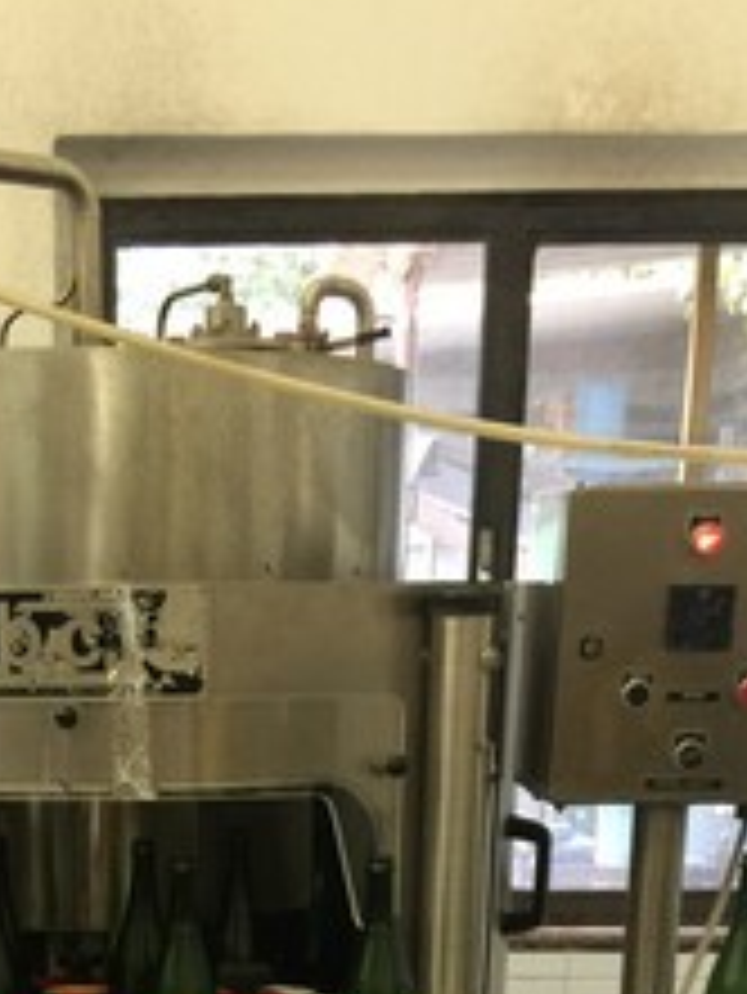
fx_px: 1811
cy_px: 1052
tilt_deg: -13.9
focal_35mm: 63
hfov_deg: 22.8
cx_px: 90
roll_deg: -0.6
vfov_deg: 28.3
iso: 50
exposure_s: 1/17
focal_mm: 4.15
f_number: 2.2
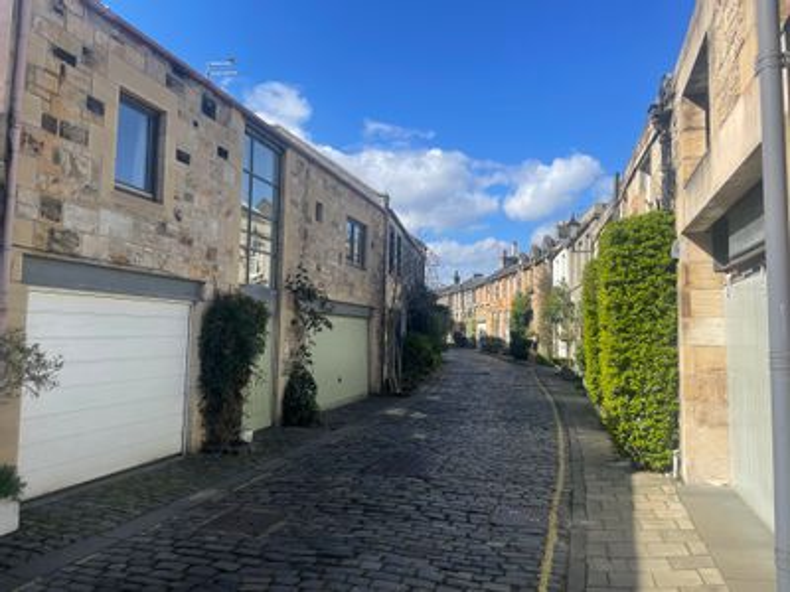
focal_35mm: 26
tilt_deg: +4.7
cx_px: 395
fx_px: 593
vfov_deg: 53.1
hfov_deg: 67.3
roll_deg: -0.8
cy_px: 296
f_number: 1.6
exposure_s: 1/2398
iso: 32
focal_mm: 4.2
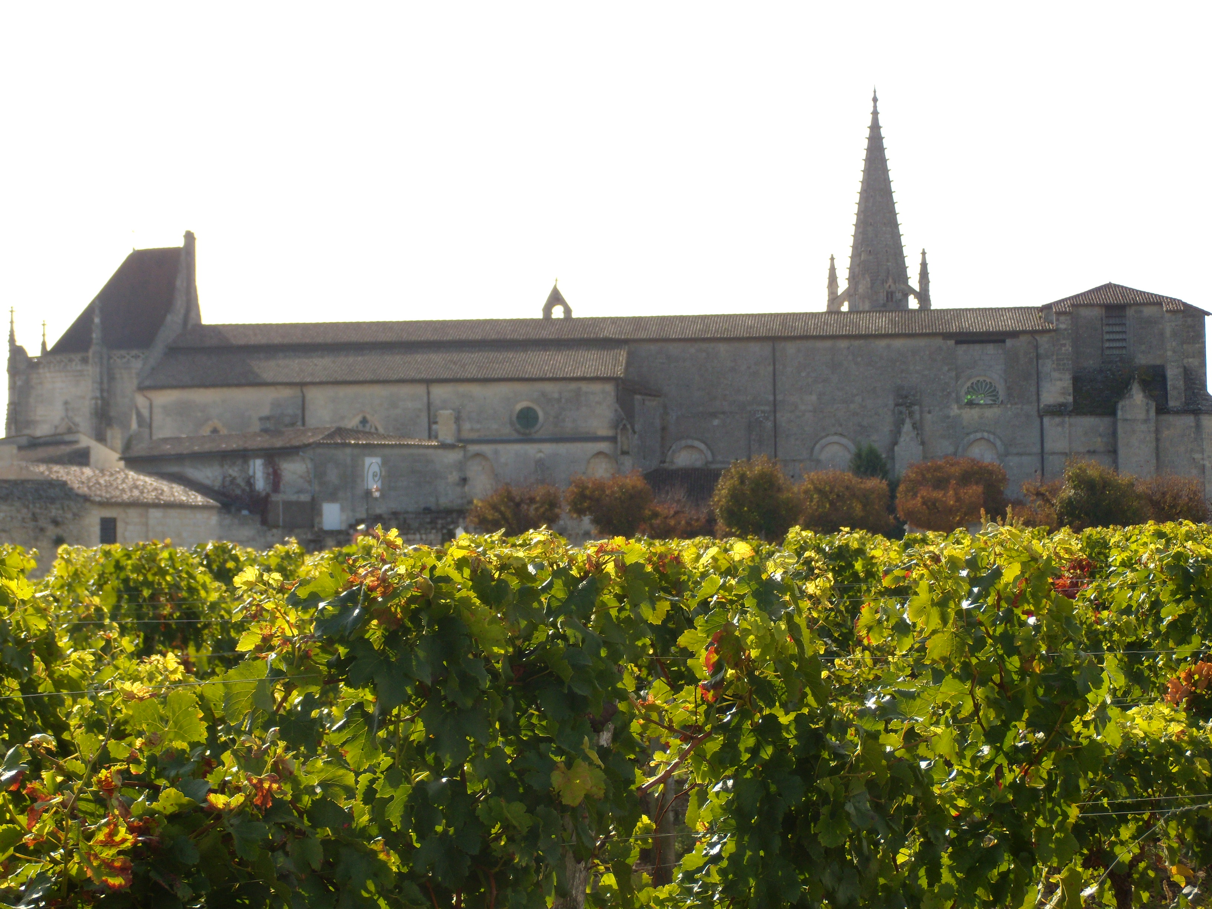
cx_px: 606
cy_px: 454
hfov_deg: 20.7
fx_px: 3326
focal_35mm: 95
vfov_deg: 15.6
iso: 80
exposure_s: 1/400
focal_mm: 16.8
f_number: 4.2
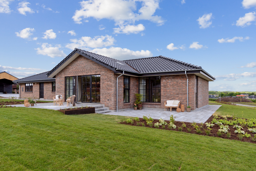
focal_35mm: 25
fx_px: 176
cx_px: 128
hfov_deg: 72.1
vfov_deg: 51.7
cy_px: 86
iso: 200
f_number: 8
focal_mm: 16.5
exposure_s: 1/320
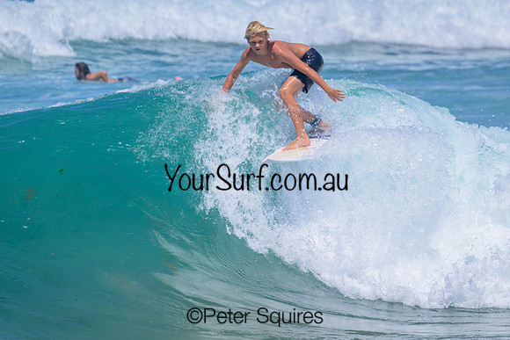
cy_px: 171
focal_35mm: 675
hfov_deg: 3.1
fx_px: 9567
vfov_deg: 2.0
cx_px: 325
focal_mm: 530
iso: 560
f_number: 11
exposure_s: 1/2000
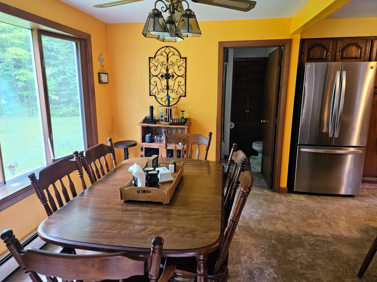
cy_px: 141
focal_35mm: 23
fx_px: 250
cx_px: 188
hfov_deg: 73.9
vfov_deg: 58.9
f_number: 1.8
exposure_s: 1/120
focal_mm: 5.4
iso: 500
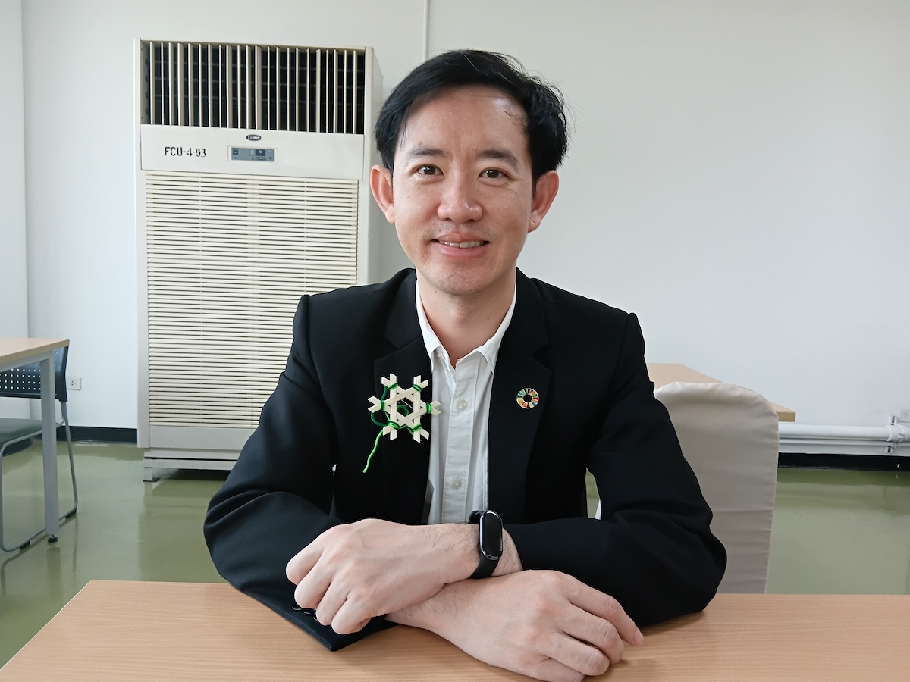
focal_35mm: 22
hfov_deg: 76.4
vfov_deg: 61.1
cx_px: 455
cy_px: 341
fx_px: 578
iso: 100
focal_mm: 3.86
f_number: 1.8
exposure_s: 1/25.6
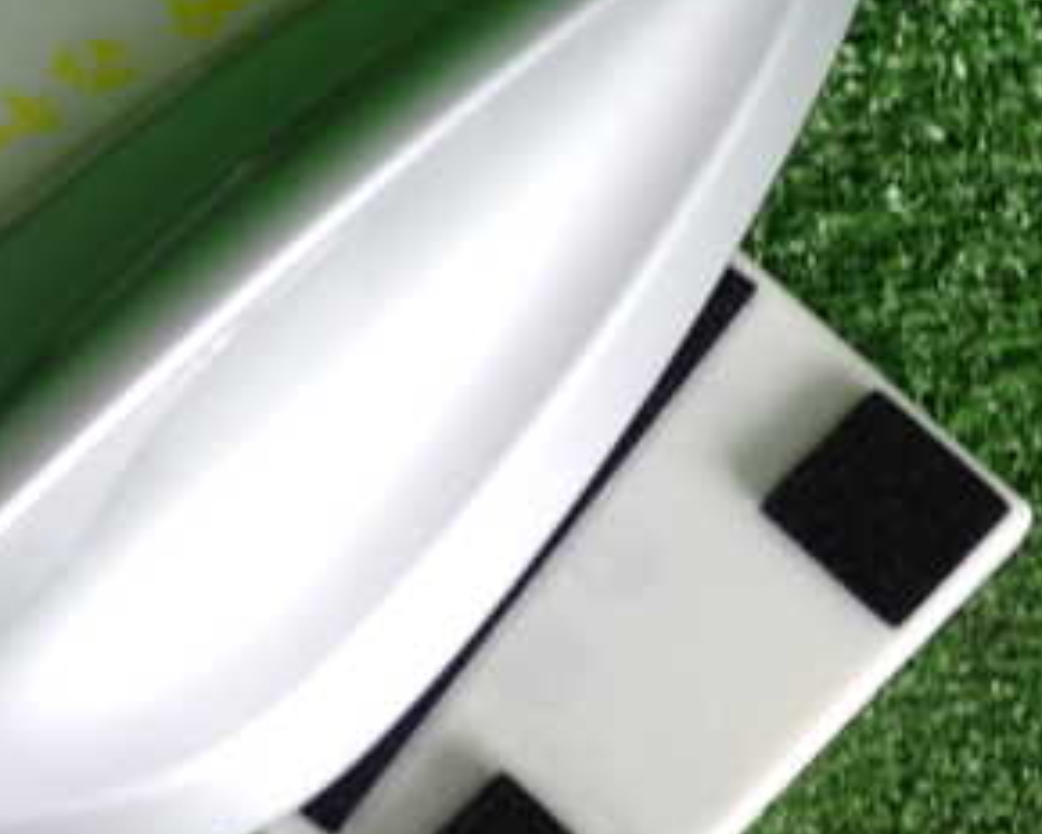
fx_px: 2745
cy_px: 359
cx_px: 313
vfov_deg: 17.3
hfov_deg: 21.4
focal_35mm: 89
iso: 200
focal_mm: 7.84
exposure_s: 1/50
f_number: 2.9
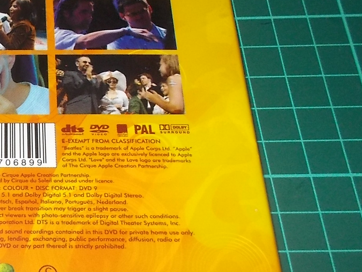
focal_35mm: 72
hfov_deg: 25.5
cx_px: -15
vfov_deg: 20.4
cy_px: 98
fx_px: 753
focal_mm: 4.1
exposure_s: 1/30
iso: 200
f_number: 3.3
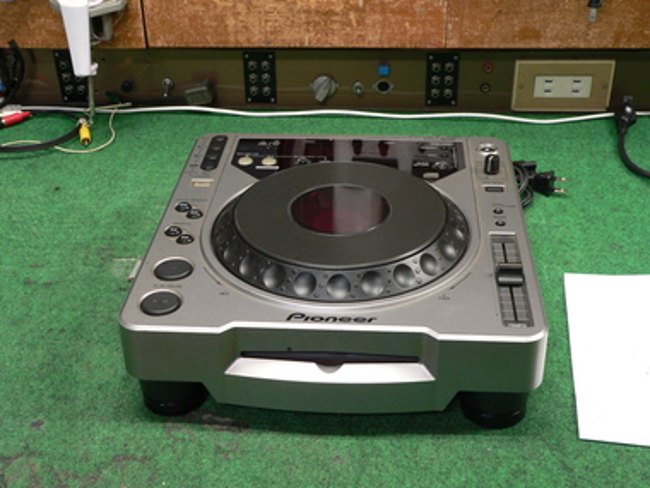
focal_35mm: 48
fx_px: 901
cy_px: 244
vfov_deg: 30.3
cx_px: 325
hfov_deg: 39.7
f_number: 2.8
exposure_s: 1/15
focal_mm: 7.9
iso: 200
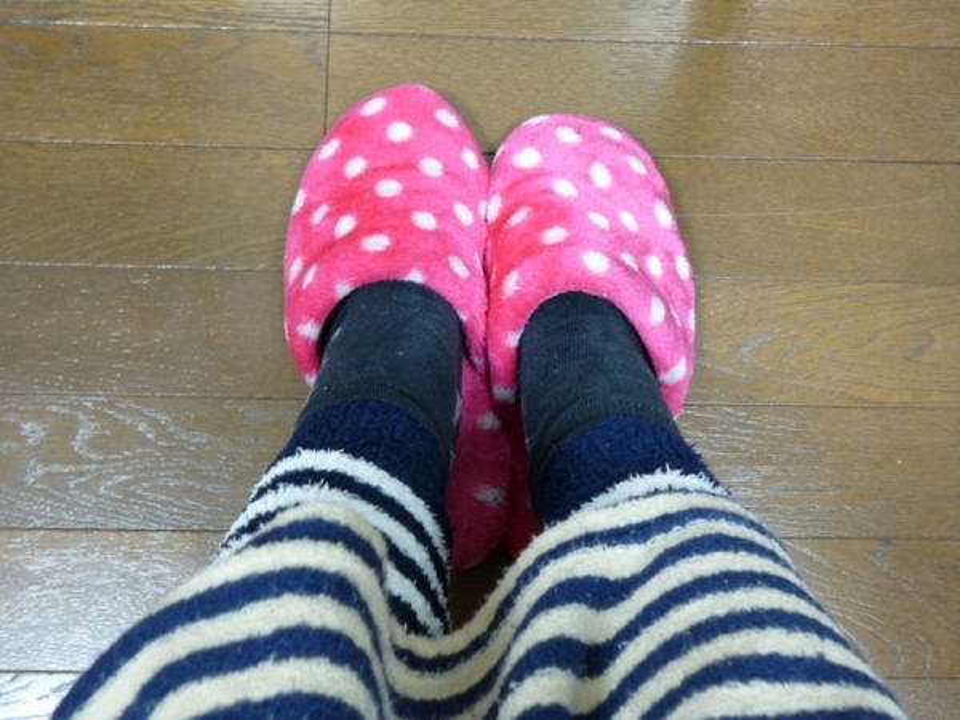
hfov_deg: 52.6
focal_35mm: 35
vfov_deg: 40.7
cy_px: 360
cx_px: 480
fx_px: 971
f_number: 3.3
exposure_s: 1/8
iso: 400
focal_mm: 6.3
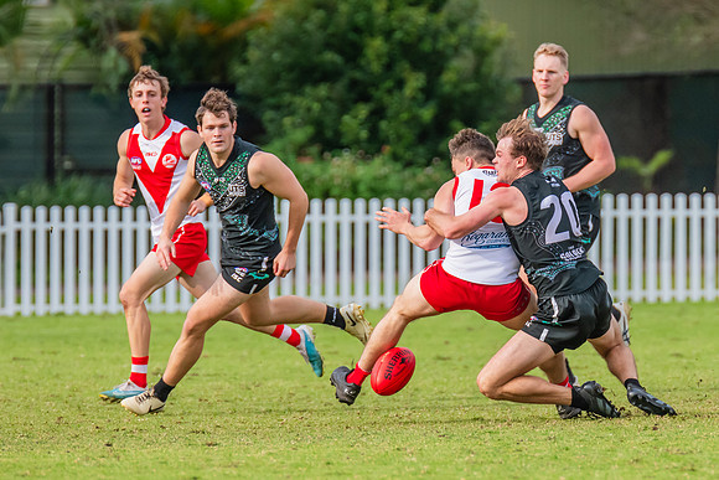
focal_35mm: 746
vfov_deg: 1.8
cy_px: 228
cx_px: 519
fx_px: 14907
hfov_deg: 2.8
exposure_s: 1/1600
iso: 800
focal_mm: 420
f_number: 5.6
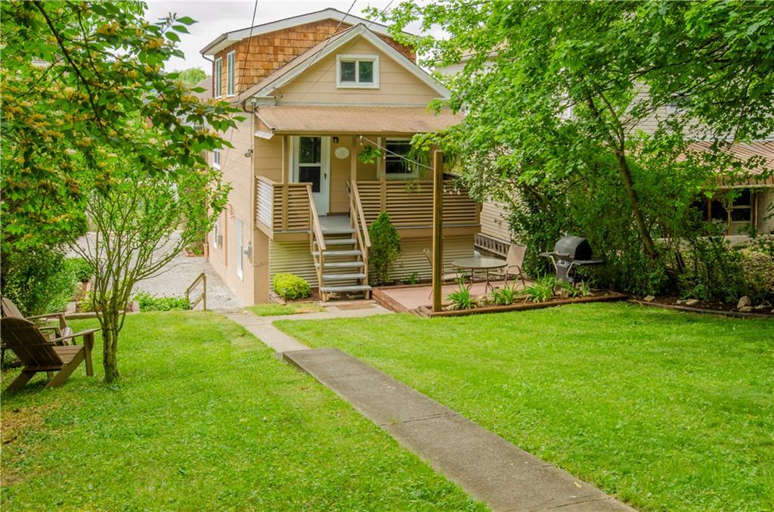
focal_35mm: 36
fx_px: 772
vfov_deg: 36.7
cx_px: 387
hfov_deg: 53.3
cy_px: 256
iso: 200
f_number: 9
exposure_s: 1/80
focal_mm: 24
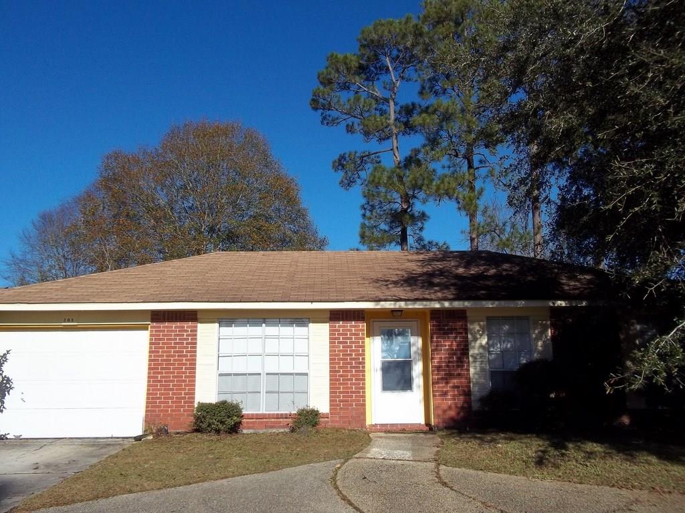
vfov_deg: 44.2
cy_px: 256
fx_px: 633
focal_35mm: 32
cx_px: 342
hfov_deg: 56.8
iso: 80
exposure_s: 1/640
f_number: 5.5
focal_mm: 5.7
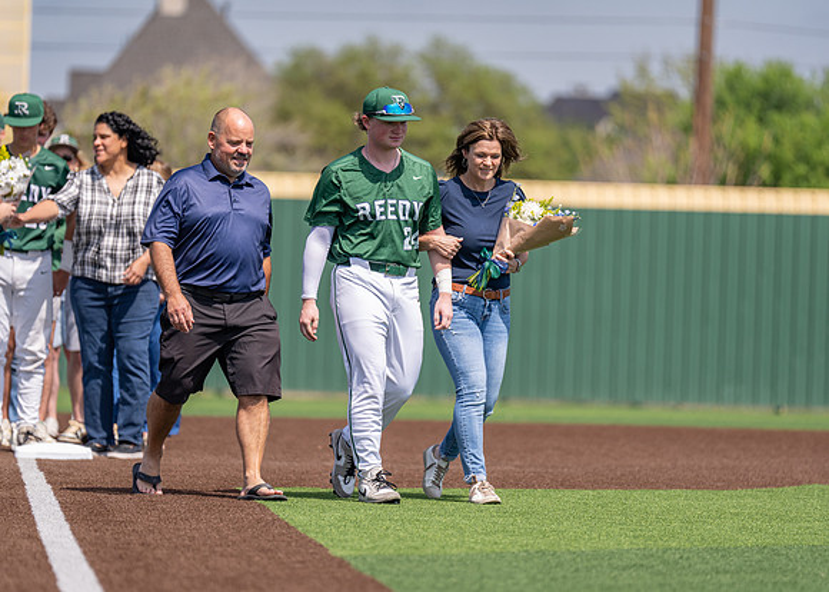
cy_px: 289
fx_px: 5472
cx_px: 403
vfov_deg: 6.2
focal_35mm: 232
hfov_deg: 8.7
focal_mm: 200
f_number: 2.8
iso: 100
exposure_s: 1/2000
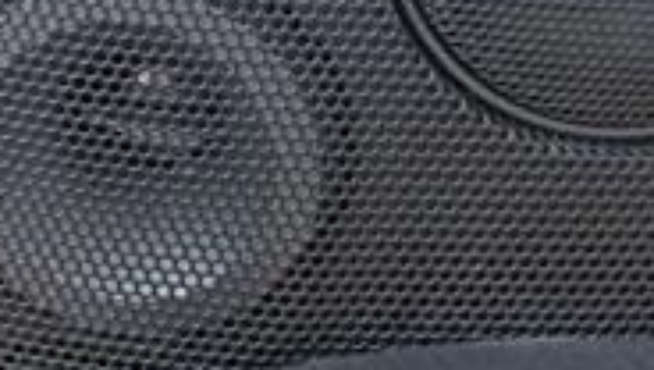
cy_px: 462
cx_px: -338
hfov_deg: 11.8
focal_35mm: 174
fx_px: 3021
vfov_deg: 6.9
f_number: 1.8
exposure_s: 1/60
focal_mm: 5.54
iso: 640
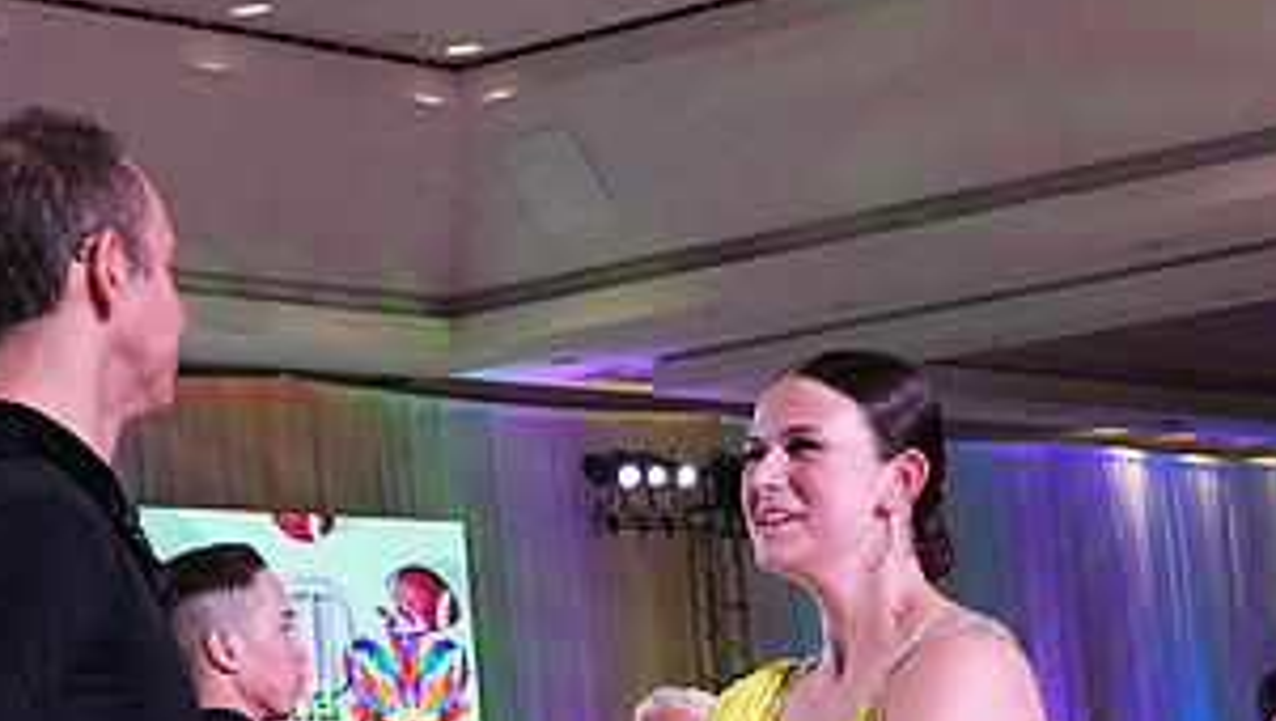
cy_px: 1192
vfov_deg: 9.5
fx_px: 4166
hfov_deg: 17.4
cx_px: 591
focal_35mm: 123
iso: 3200
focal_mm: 41
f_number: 5.6
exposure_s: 1/400
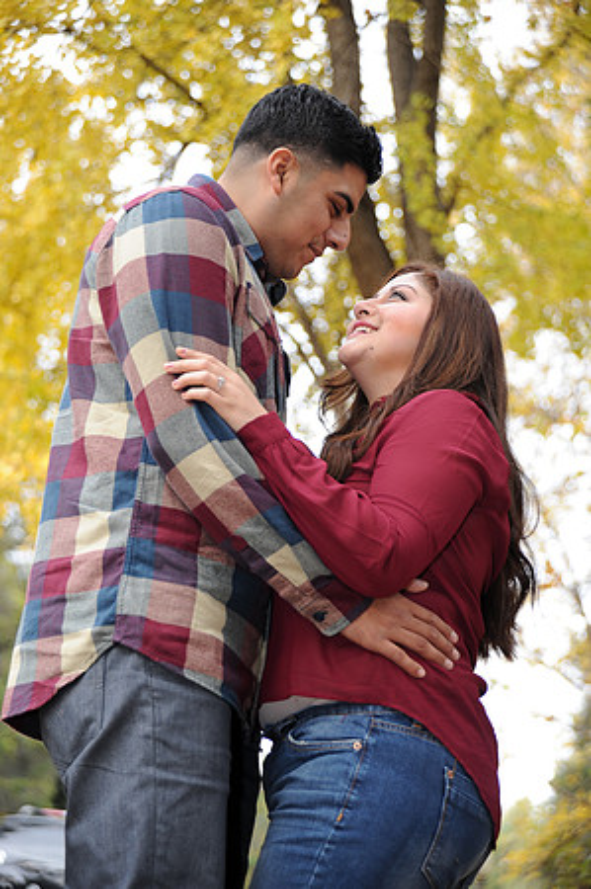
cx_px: 296
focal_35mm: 85
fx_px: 2098
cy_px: 444
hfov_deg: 16.0
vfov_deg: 23.9
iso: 250
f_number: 4.5
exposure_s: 1/100
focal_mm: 85
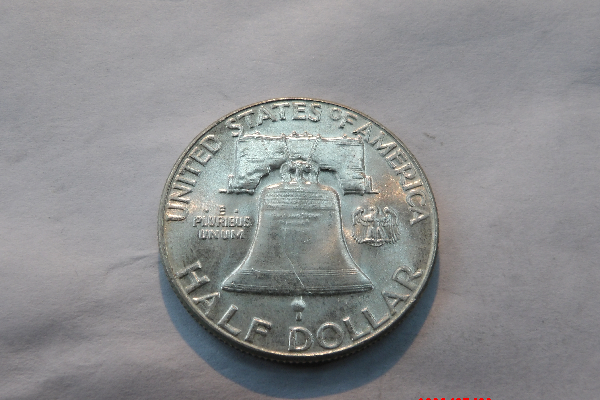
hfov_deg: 53.1
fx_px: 600
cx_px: 295
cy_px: 228
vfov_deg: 36.8
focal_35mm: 36
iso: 200
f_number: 4.5
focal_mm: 6.2
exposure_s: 1/24
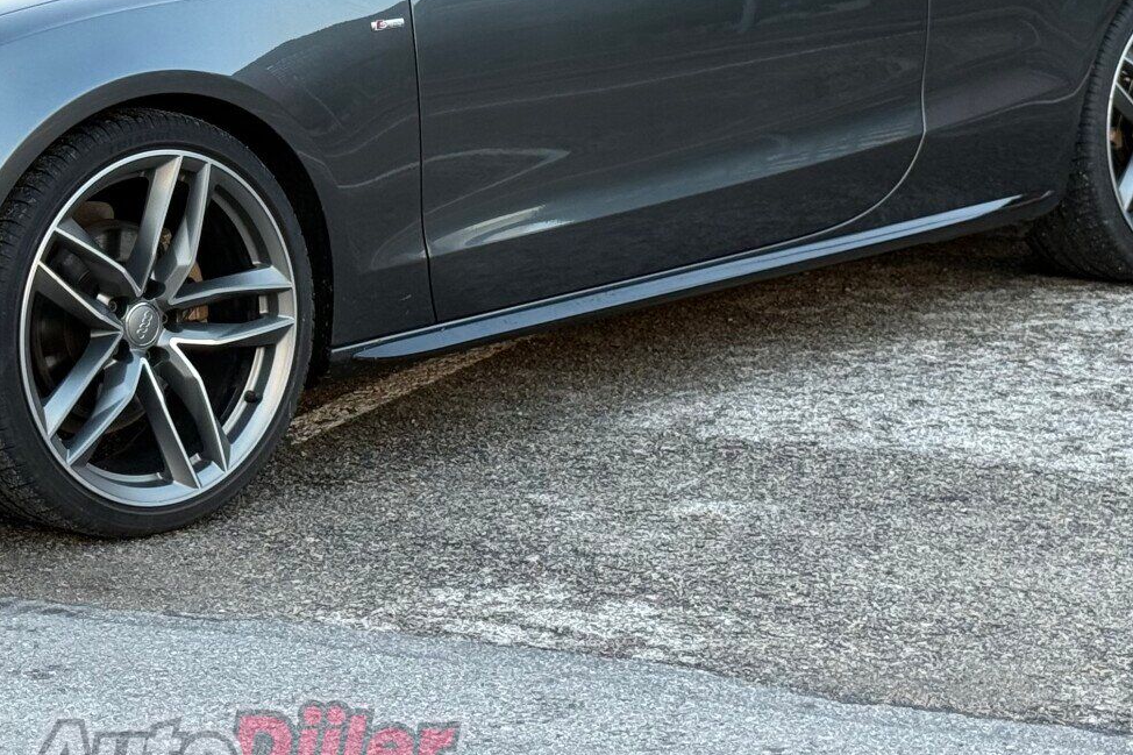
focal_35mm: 100
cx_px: 238
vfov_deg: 13.5
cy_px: 63
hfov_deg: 20.2
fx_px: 3146
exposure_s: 1/111
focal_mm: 6.76
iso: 100
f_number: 1.78
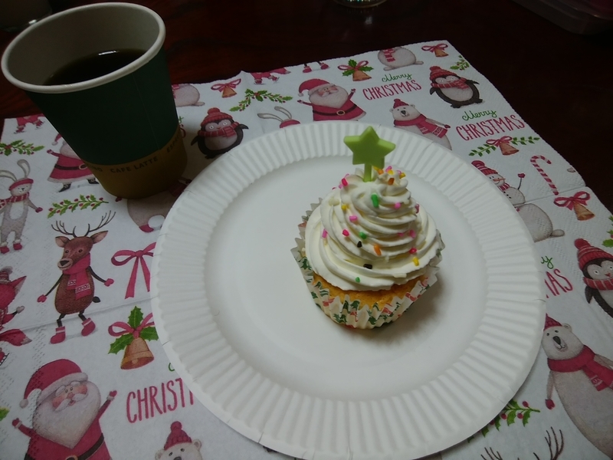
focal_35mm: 22
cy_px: 230
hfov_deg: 76.4
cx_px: 306
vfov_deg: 61.1
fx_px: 390
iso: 32
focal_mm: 3
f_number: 2
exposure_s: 1/25
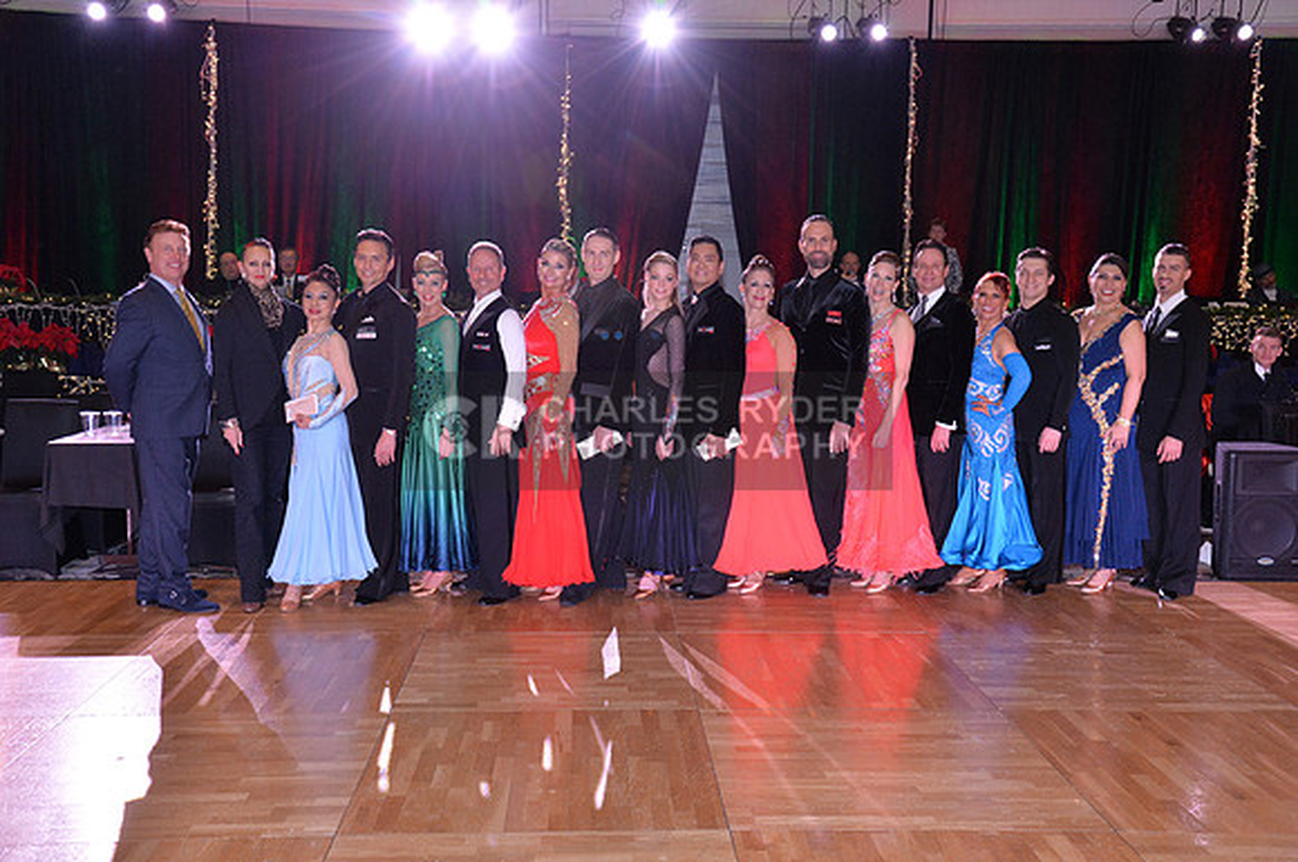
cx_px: 649
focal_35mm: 38
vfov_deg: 35.0
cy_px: 431
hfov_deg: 50.8
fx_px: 1368
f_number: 5.6
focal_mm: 38
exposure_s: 1/250
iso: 2500
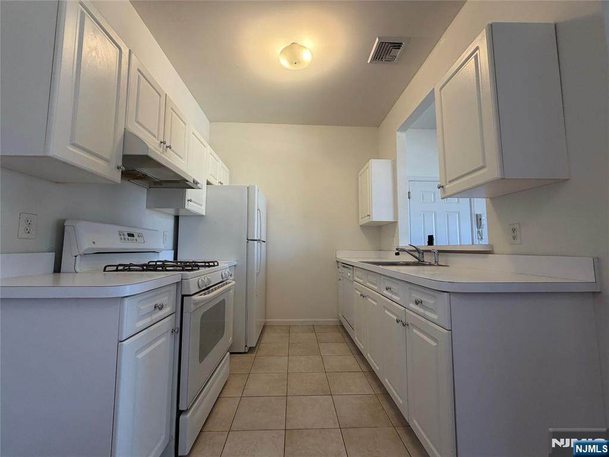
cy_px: 228
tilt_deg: +4.5
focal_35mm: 14
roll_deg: -0.8
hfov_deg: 102.1
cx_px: 304
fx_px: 246
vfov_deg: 85.7
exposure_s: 1/120
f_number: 2.2
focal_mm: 2.22
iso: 200
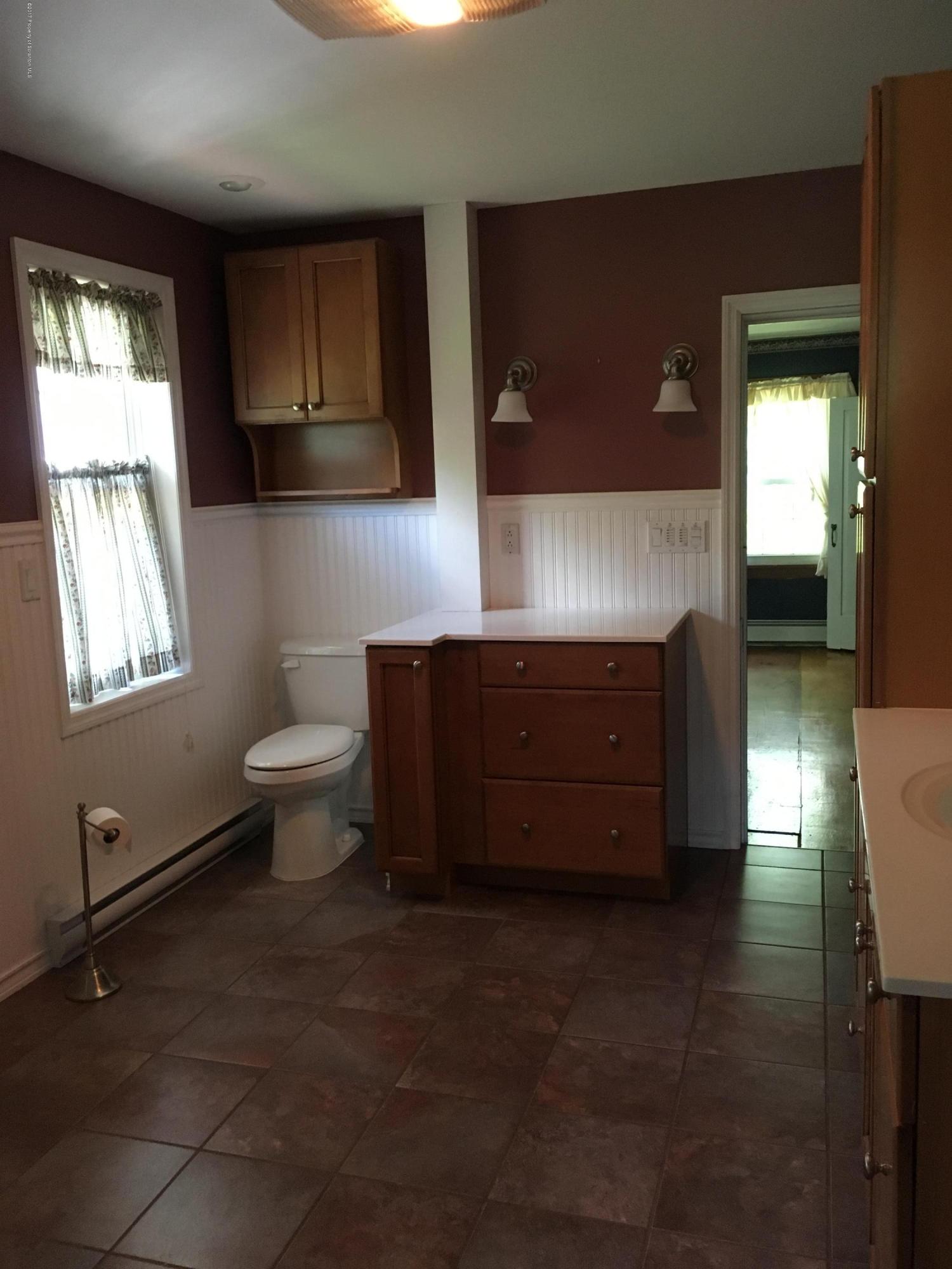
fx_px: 1063
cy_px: 634
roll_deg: +3.0
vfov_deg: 61.7
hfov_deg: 48.2
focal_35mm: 29
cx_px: 476
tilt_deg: -9.1
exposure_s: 1/30
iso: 200
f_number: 2.2
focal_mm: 4.15
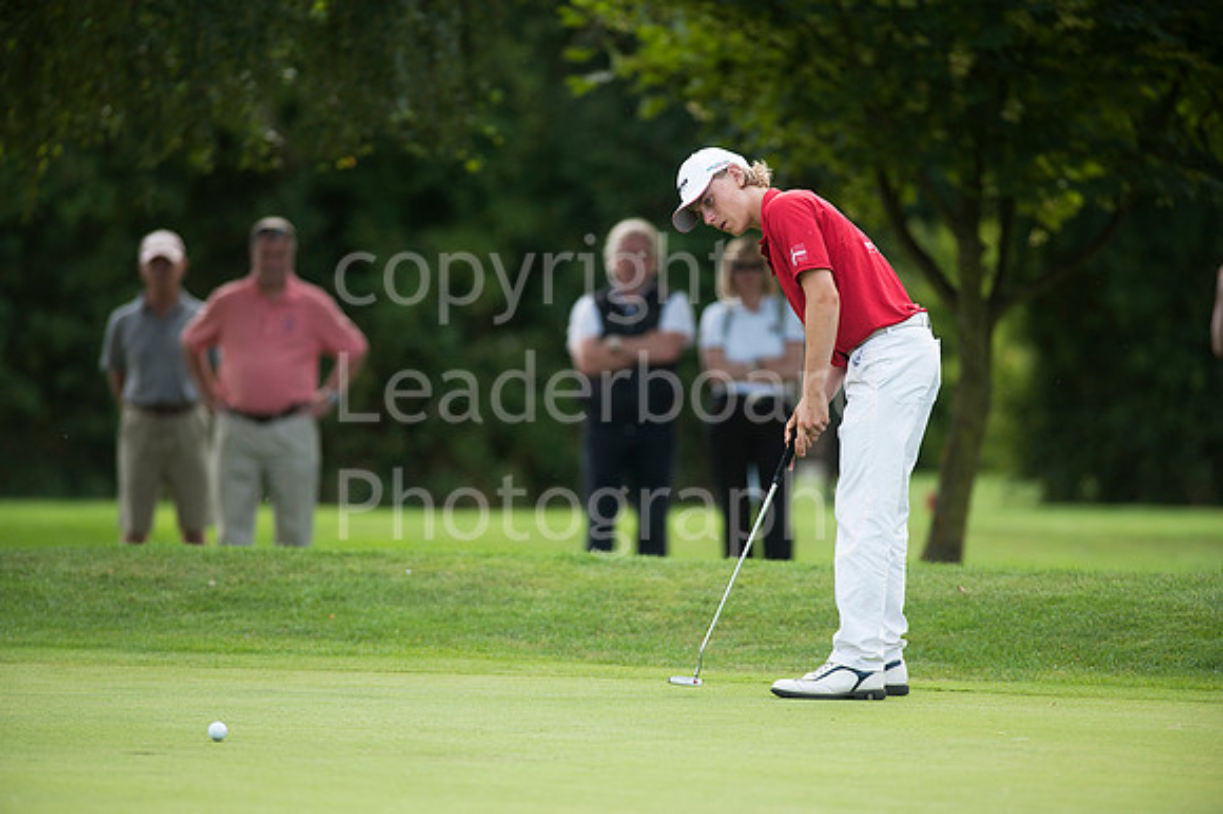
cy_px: 407
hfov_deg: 6.9
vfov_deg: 4.6
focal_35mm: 300
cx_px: 612
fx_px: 10185
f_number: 4
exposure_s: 1/1000
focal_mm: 300
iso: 400
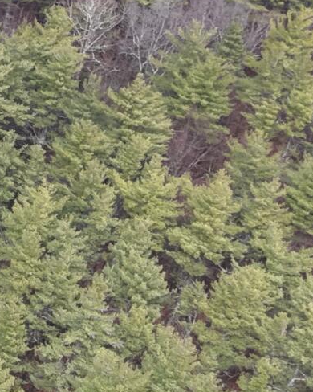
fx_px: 1668
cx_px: -693
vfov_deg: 13.4
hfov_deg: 8.5
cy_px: 148
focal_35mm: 144
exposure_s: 1/725
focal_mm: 8.67
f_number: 1.8
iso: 100
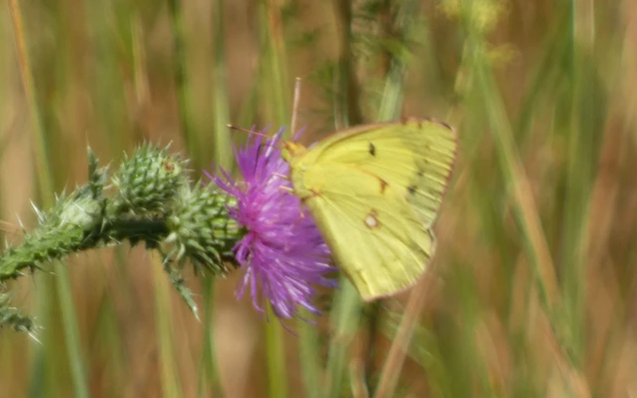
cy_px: 209
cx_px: 318
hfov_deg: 1.6
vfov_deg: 1.0
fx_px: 22156
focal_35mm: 1276
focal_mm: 215
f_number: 5.9
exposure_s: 1/200
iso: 80
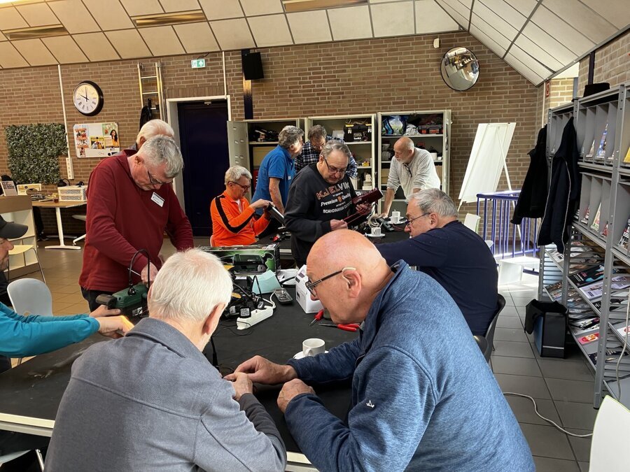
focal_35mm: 28
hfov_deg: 63.4
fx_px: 510
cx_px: 315
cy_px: 236
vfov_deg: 49.7
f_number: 1.8
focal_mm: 3.99
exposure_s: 1/50
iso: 50
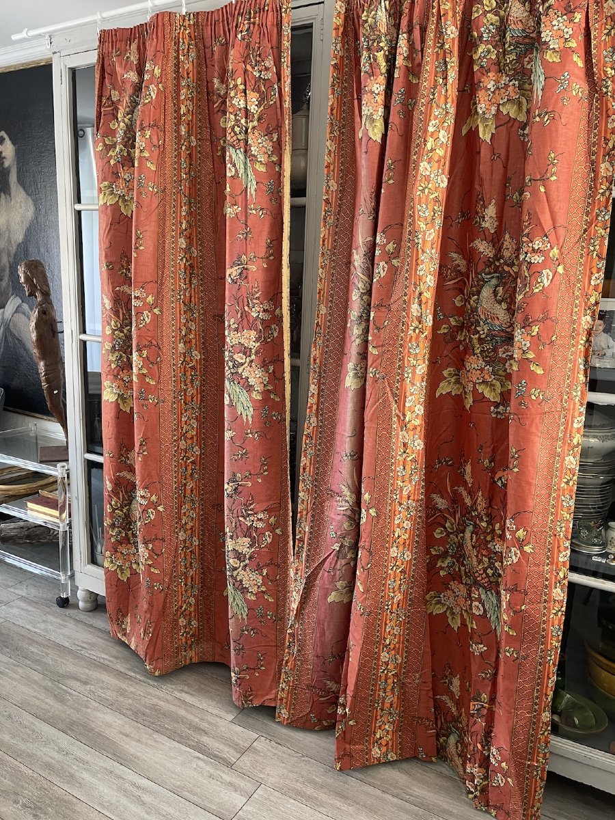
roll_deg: -2.9
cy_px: 410
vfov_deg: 69.4
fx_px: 592
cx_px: 308
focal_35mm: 25
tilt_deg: -11.8
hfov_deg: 54.9
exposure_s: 1/60
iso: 200
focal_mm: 5.1
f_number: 1.6
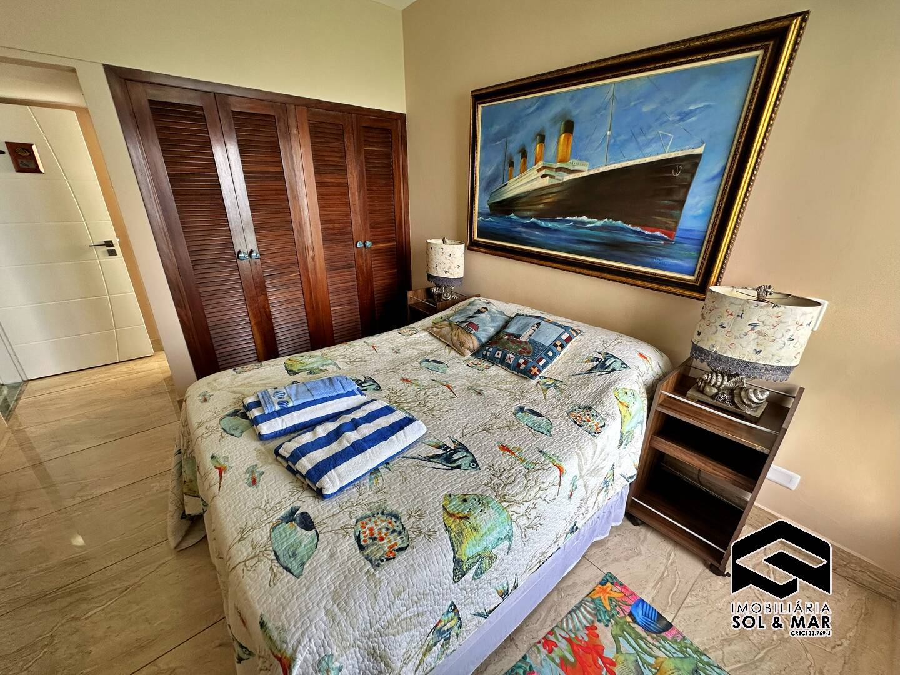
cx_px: 450
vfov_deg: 85.7
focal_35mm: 14
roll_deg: -0.5
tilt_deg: -21.7
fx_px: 364
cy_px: 338
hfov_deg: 102.1
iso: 125
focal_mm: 2.22
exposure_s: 1/99
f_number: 2.2
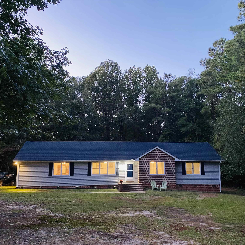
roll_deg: +0.4
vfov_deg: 52.5
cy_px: 124
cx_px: 134
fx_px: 248
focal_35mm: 31
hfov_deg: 52.5
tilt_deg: +9.8
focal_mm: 4.25
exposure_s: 1/30
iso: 500
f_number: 1.8
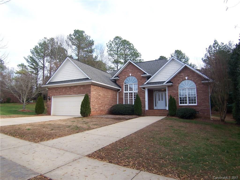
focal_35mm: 23
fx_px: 159
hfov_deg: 73.9
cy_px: 90
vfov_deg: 58.9
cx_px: 120
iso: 64
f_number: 2.8
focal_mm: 3.8
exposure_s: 1/320
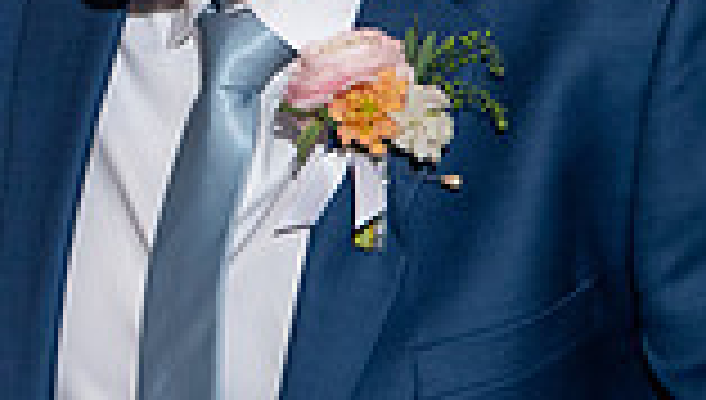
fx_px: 5064
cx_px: -279
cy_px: 9
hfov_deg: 7.9
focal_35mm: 270
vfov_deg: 4.5
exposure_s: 1/160
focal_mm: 70
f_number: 8
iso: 3200
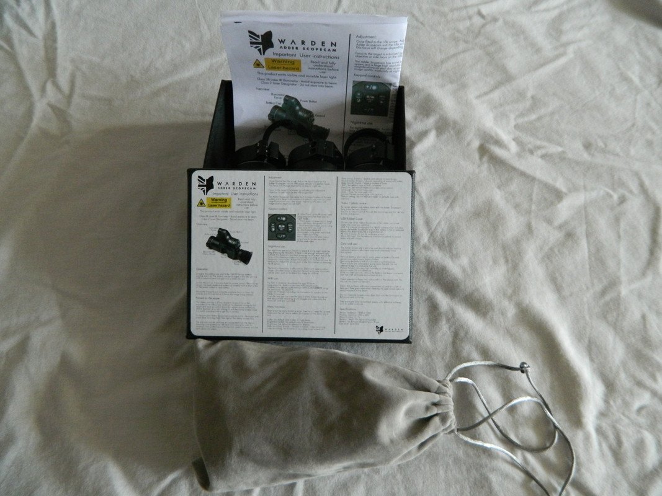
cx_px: 331
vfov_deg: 54.9
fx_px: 478
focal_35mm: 25
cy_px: 248
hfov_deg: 69.4
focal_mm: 4.5
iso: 400
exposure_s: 1/30
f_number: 3.1
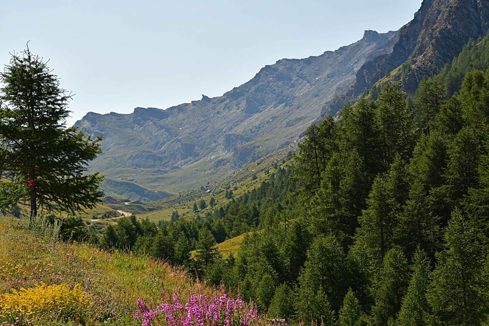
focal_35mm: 112
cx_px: 244
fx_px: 1521
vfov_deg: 12.2
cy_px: 163
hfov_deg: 18.3
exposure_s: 1/320
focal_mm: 75
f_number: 10
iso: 200
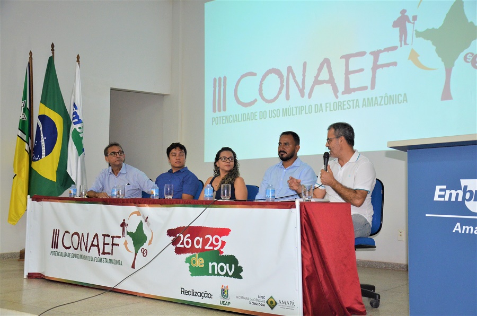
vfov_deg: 31.8
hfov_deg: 46.5
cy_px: 158
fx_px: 555
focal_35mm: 42
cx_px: 238
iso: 1250
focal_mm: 28
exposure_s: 1/60
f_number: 4
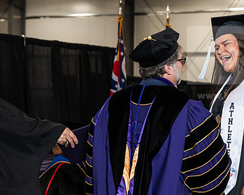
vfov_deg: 15.2
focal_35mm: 101
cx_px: 166
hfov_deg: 18.9
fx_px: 729
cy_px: 110
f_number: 4.5
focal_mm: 65
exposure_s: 1/200
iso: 1250
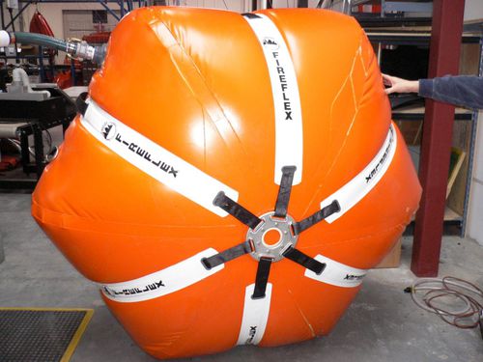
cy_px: 181
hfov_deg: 52.6
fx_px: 488
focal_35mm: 35
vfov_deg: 40.7
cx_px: 242
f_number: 2.8
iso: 300
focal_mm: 5.8
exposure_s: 1/60
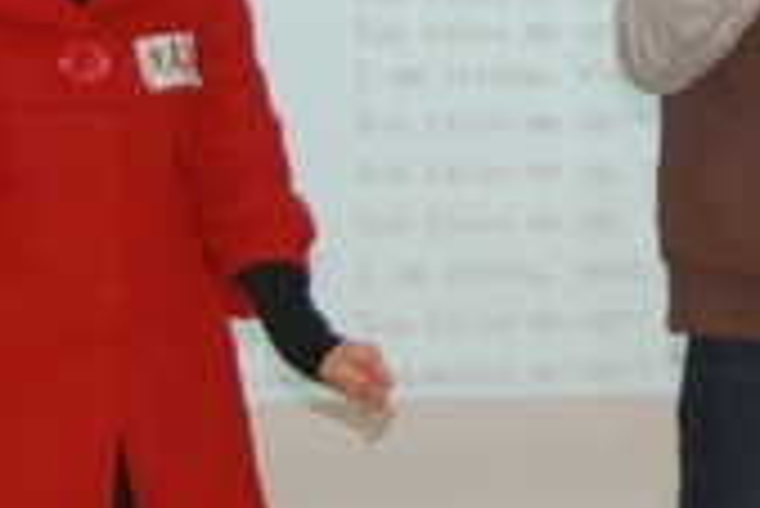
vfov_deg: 8.1
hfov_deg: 11.8
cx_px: 976
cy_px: 22
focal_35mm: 170
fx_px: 3592
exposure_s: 1/60
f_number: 2.8
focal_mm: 32
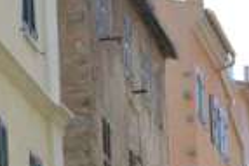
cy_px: 435
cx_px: -71
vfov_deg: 3.4
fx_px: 2708
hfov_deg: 5.2
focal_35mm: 392
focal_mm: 70
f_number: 18
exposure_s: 1/125
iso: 1400
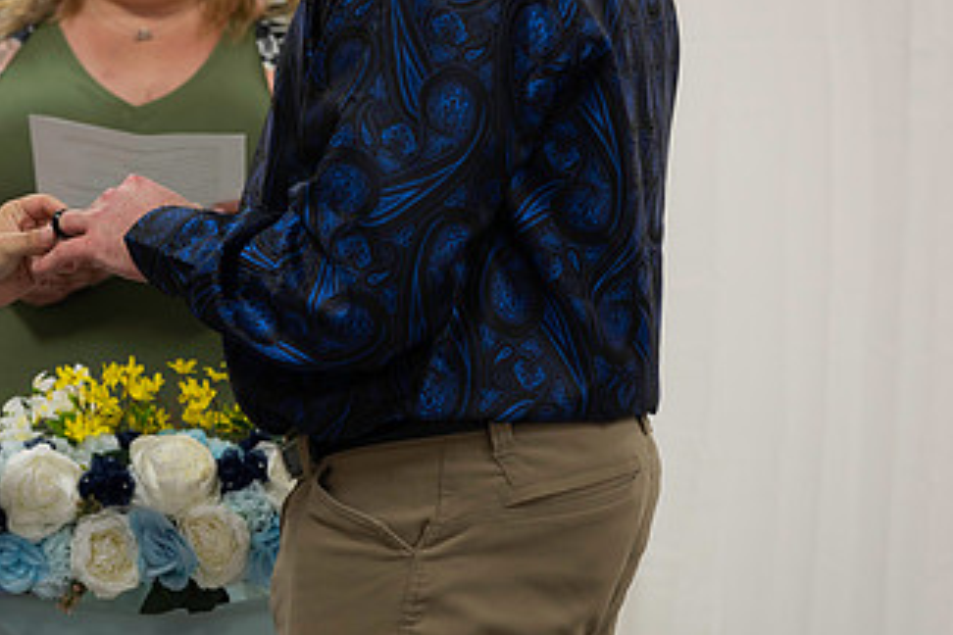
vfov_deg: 9.0
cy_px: 298
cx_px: 144
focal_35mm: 152
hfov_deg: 13.4
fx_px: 4023
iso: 640
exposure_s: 1/125
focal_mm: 85
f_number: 3.5
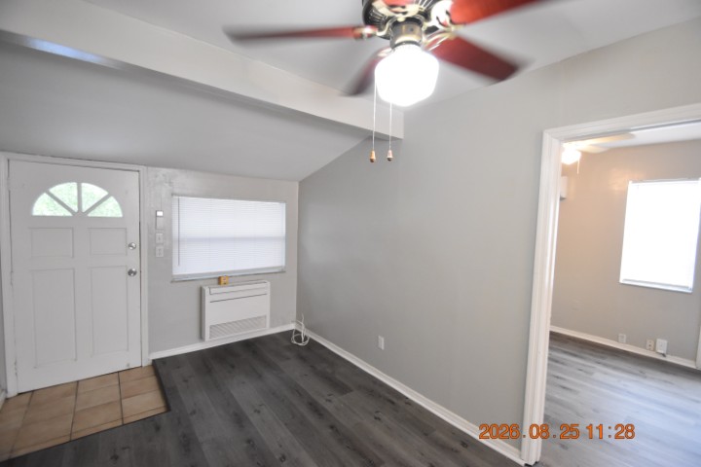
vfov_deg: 77.3
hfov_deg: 100.4
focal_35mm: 15
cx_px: 350
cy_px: 234
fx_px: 292
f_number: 3.5
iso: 2200
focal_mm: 10
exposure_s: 1/60
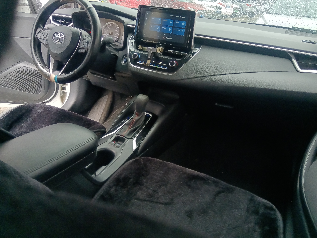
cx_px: 158
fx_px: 247
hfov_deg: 65.3
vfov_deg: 51.4
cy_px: 119
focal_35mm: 27
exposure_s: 1/100
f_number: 1.9
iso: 854
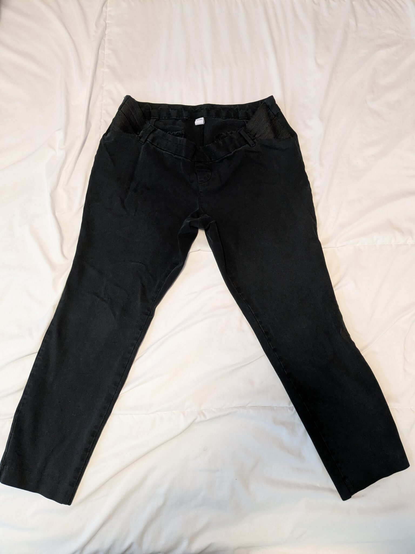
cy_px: 277
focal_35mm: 27
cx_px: 208
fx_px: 432
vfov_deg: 65.3
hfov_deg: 51.4
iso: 276
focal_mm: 4.38
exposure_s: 1/24
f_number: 1.73
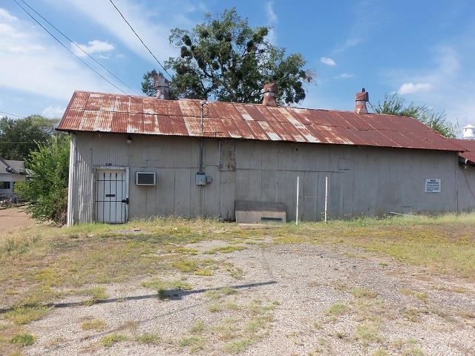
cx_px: 238
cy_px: 178
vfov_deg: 49.7
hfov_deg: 63.4
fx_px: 384
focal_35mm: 28
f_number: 8.6
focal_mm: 5.1
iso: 64
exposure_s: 1/200
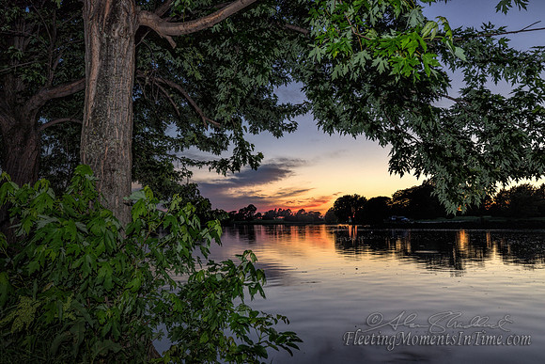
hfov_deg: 54.4
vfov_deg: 37.9
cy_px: 182
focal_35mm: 35
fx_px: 530
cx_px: 272
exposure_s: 1/3
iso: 100
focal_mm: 35
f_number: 11
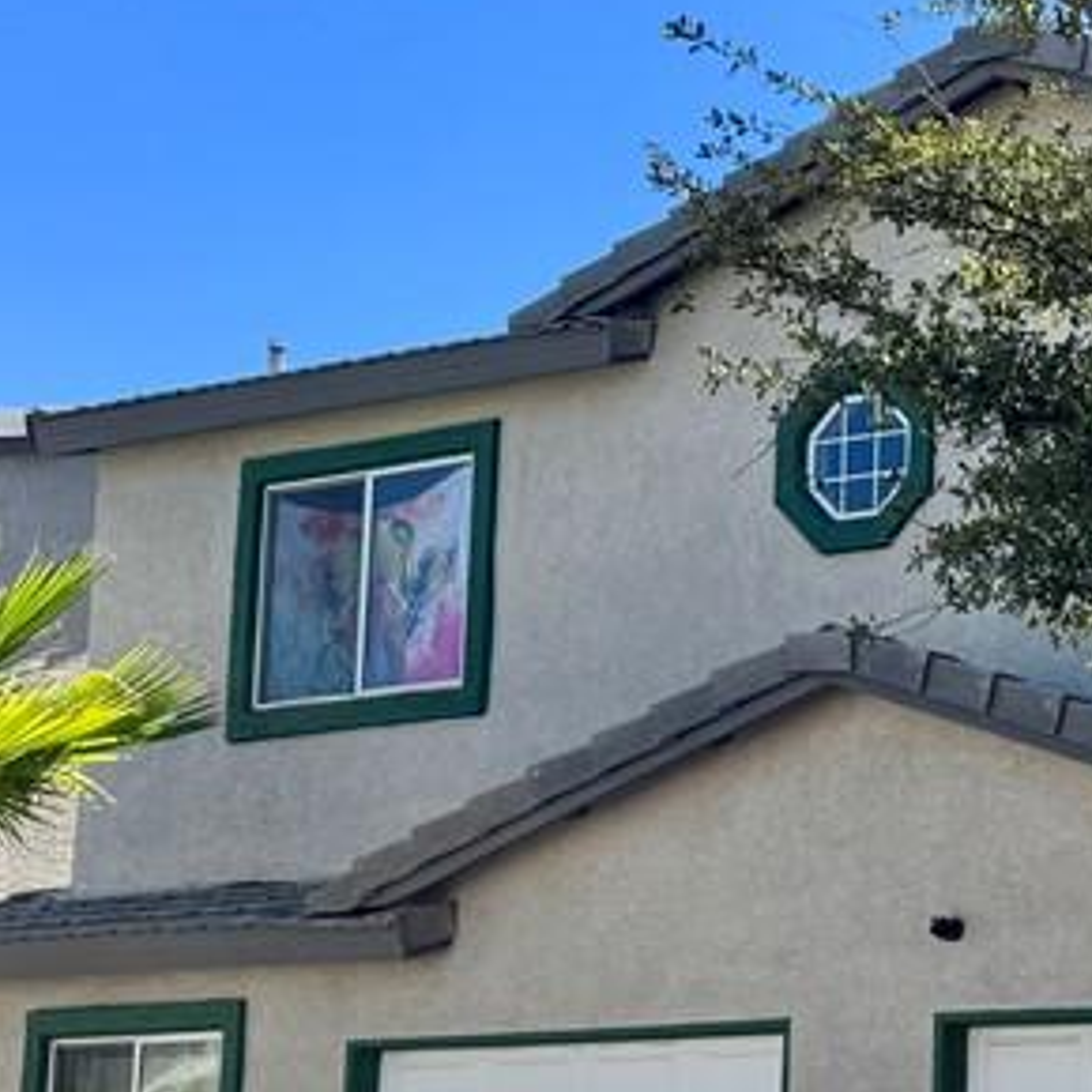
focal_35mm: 75
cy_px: 855
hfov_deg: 19.4
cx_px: 1743
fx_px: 2677
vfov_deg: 22.8
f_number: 1.78
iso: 80
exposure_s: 1/2506
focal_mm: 6.76
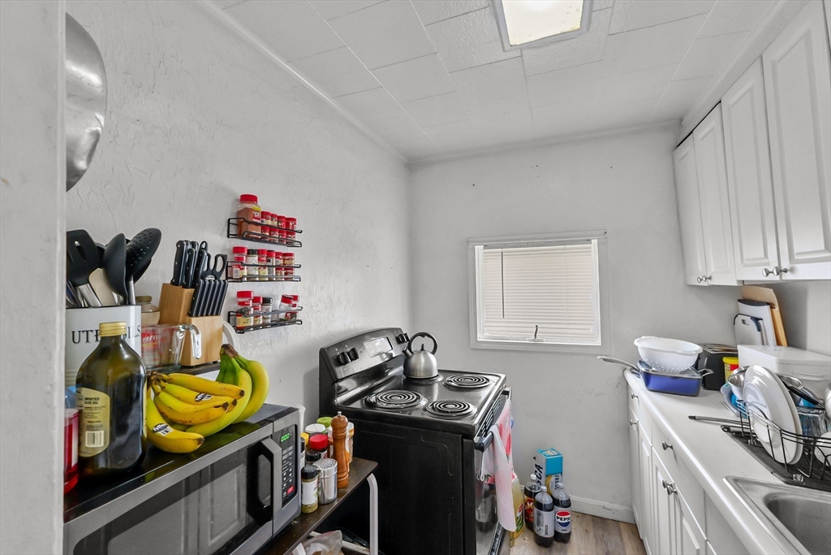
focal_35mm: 14
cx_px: 416
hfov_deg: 104.2
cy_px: 278
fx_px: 323
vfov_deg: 81.2
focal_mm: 10
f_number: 7.1
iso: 400
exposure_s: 1/3
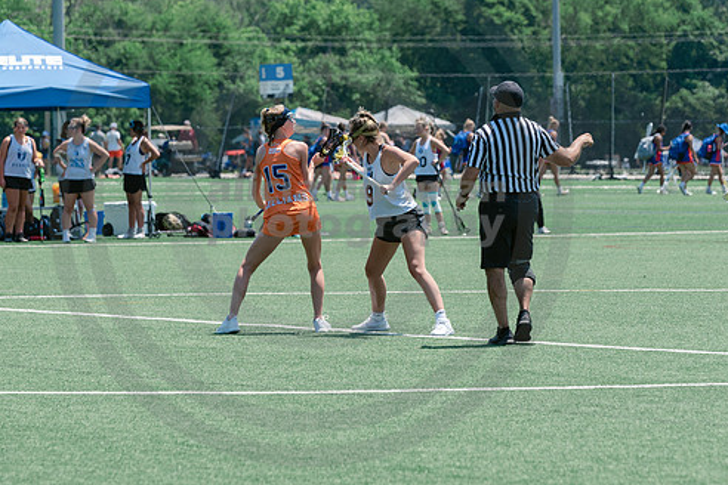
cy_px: 138
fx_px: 5237
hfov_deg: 7.9
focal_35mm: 259
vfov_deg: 5.3
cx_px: 449
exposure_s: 1/2000
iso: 400
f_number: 5.6
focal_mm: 160
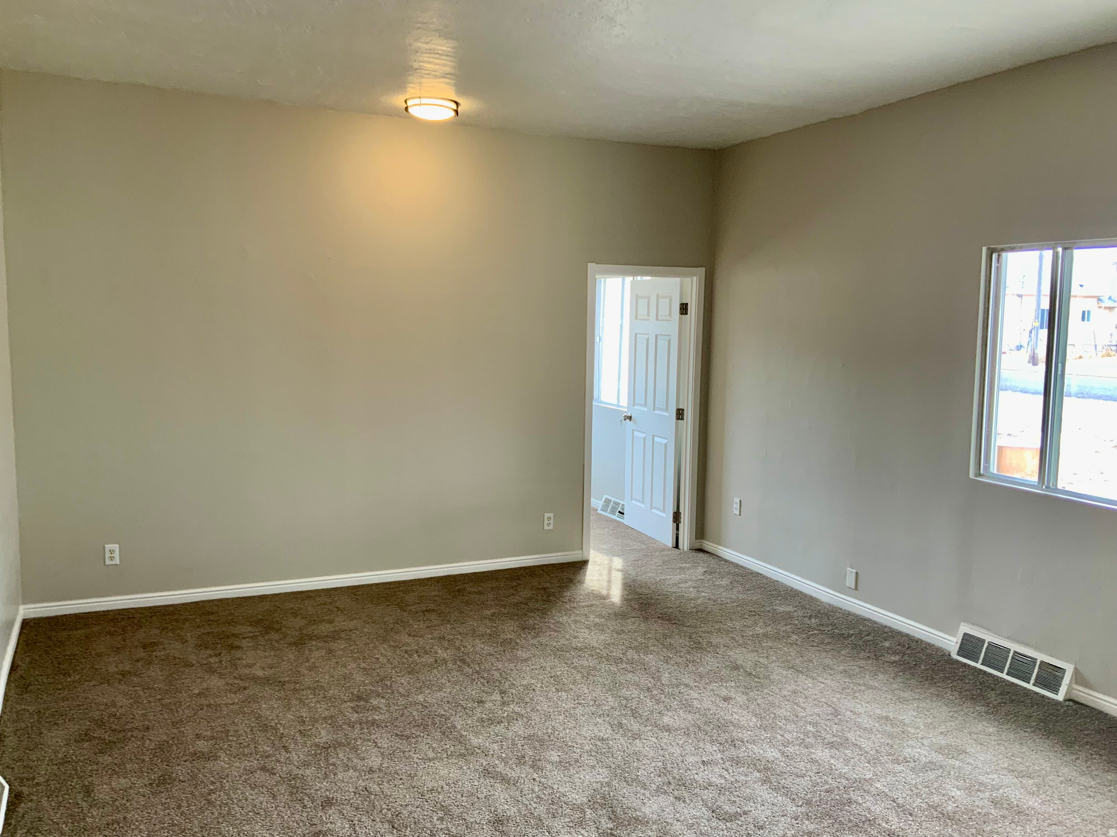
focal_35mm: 29
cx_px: 558
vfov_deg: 48.2
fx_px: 936
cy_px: 418
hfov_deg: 61.7
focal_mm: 3
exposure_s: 1/120
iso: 64
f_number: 1.8
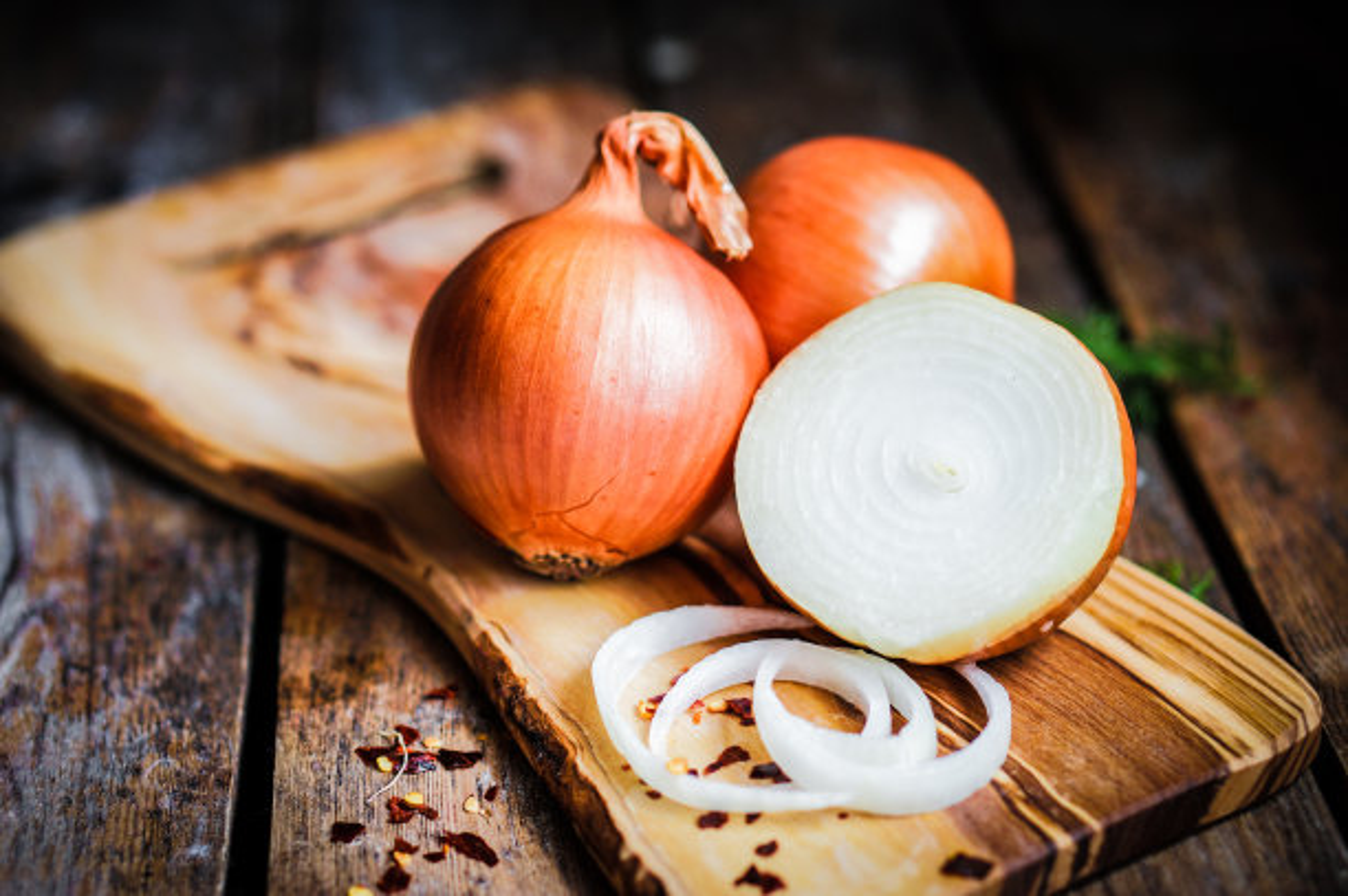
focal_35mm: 75
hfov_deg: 27.0
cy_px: 448
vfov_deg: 18.2
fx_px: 2806
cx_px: 674
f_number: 2.2
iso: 100
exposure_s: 1/160
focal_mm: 50
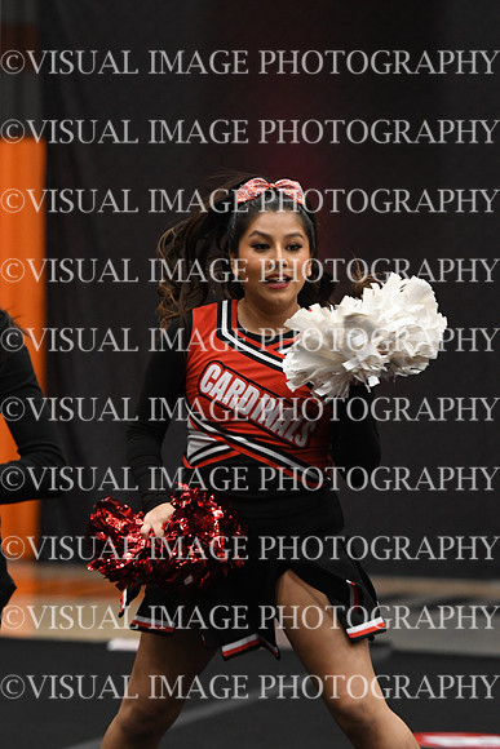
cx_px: 250
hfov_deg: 6.5
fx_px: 4372
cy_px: 374
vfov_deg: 9.8
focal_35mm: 210
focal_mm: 140
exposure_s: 1/400
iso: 4000
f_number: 4
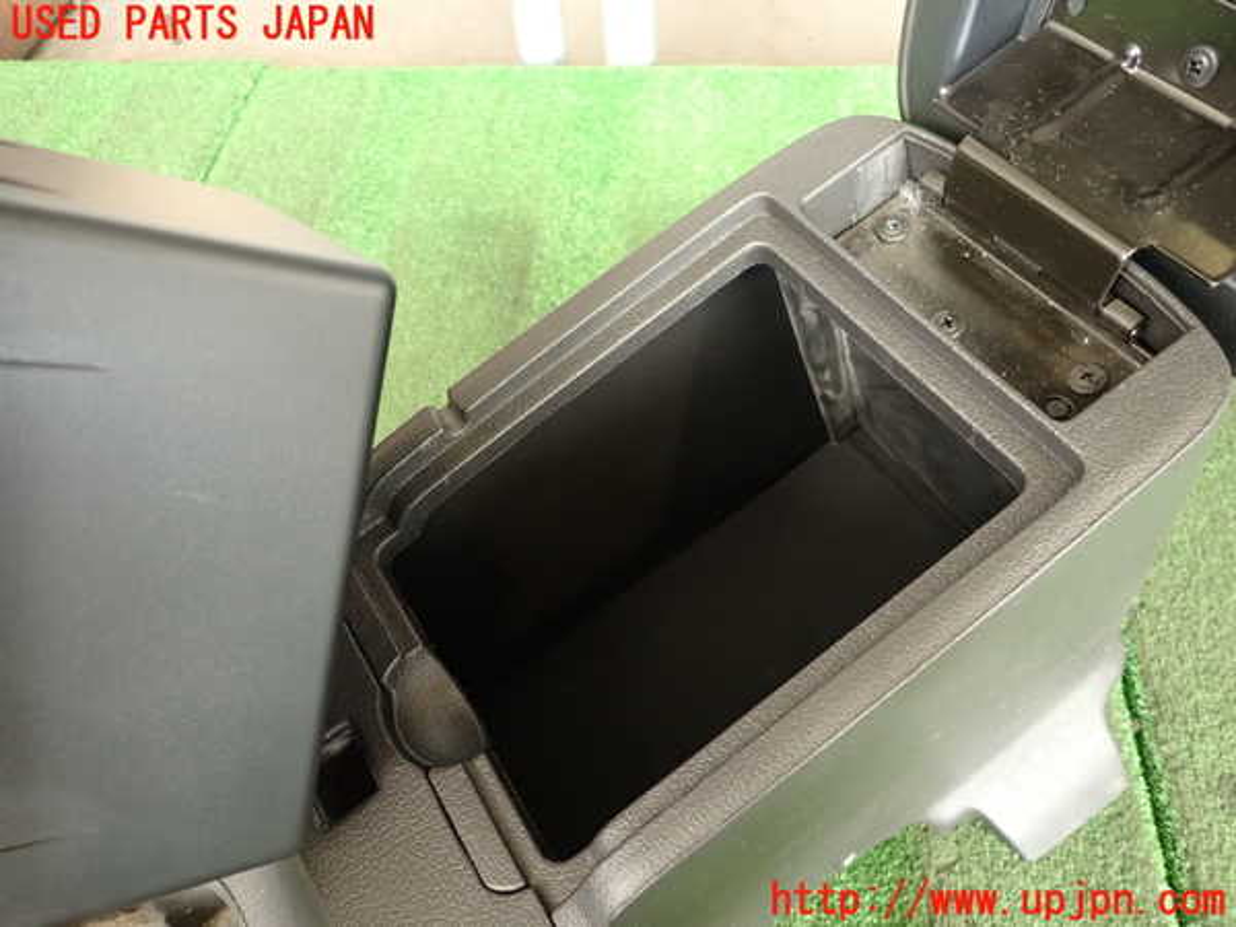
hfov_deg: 69.4
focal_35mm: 25
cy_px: 464
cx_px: 618
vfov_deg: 54.9
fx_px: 893
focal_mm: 4.5
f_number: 2
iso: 250
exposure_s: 1/30
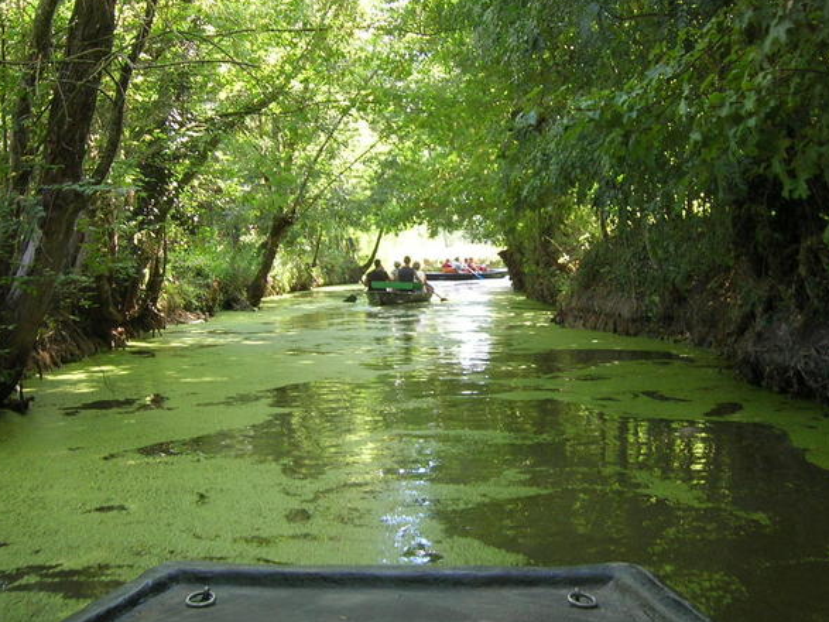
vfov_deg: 32.8
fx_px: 1054
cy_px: 283
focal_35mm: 44
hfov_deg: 42.8
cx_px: 479
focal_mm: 5.7
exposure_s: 1/30.5
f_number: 2.9
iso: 72
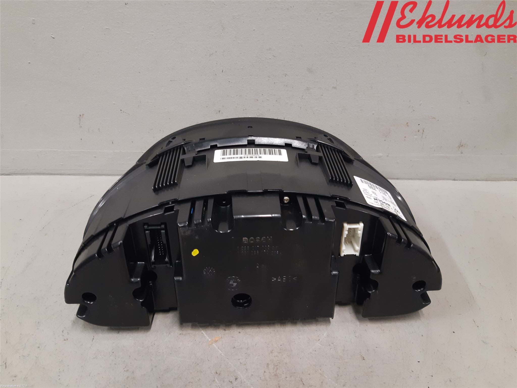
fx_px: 388
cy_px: 194
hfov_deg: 67.3
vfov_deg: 53.1
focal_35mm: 26
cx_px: 258
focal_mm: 3.93
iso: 160
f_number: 1.7
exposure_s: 1/50
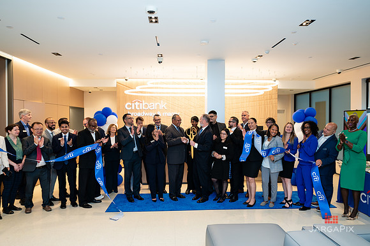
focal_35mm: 25
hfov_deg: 70.7
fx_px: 261
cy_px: 123
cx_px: 185
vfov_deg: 50.5
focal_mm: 24
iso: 400
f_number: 4
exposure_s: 1/160
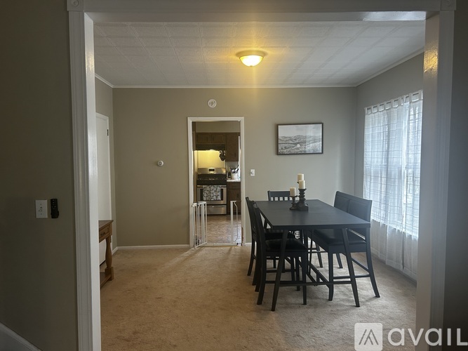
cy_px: 176
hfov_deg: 67.3
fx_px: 351
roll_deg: +1.3
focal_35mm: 26
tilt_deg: -2.8
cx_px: 234
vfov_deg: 53.0
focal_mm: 5.7
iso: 125
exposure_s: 1/60
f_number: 1.5
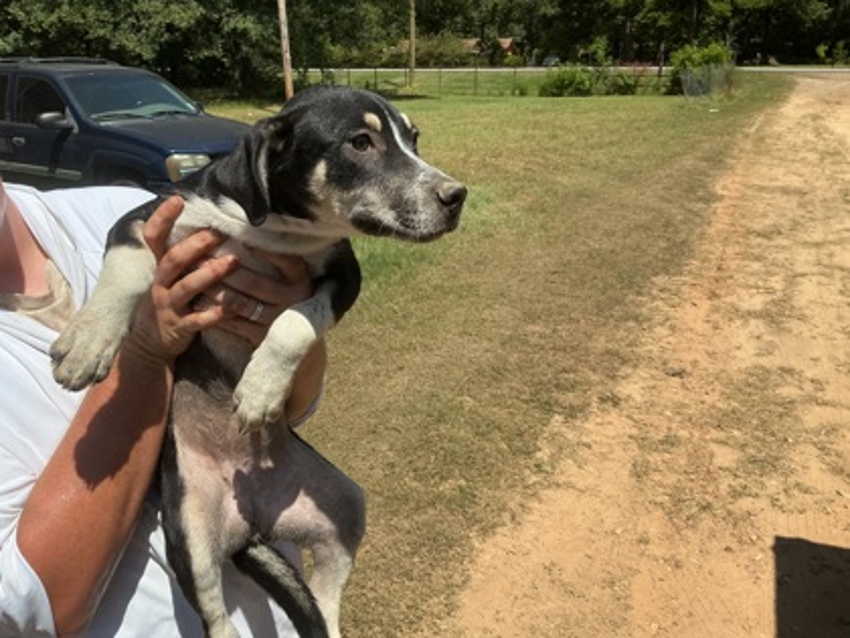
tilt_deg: -18.1
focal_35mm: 29
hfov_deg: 61.7
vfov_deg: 48.2
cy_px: 319
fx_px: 712
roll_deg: +1.0
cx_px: 425
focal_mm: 3
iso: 25
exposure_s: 1/2959
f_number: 1.8
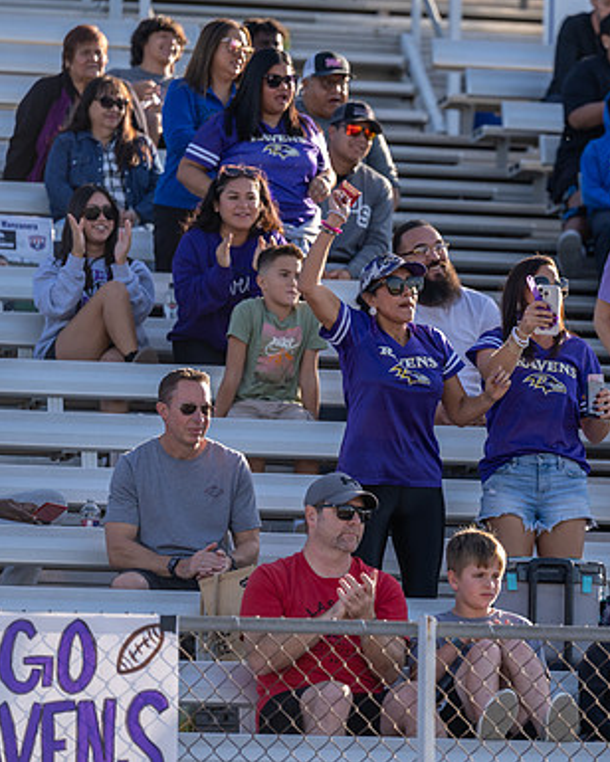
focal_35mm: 283
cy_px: 381
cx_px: 541
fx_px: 6386
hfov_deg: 5.5
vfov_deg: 6.8
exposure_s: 1/1000
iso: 125
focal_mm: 200
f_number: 3.2
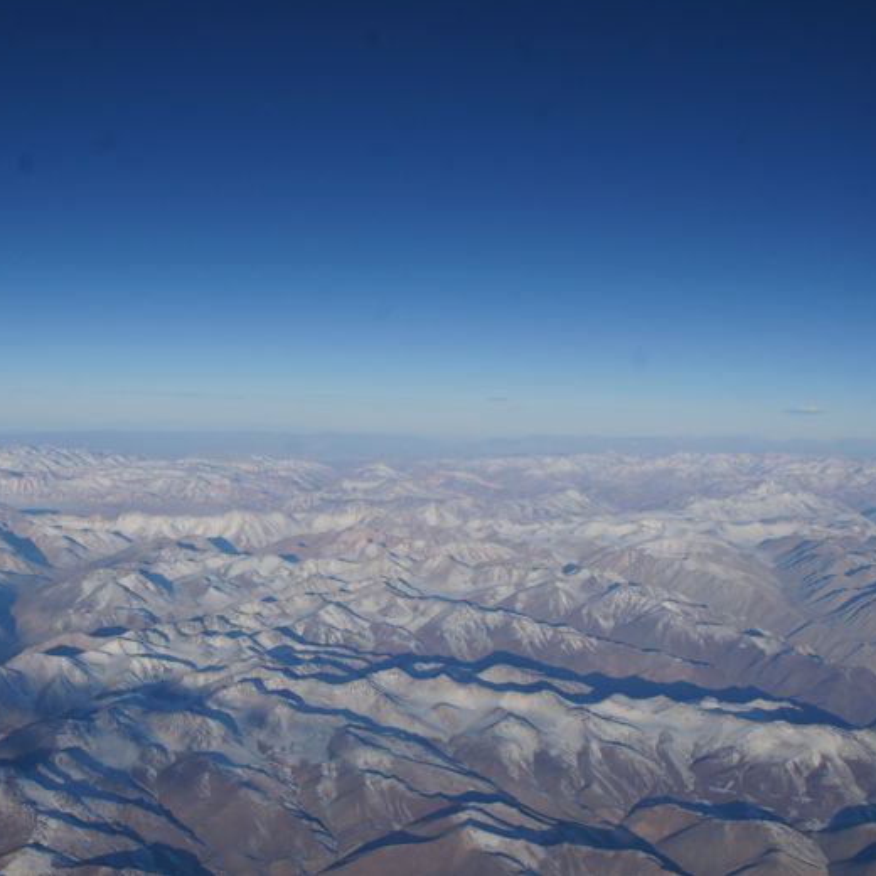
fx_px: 1346
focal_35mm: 47
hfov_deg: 35.6
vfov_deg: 36.1
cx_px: 278
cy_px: 430
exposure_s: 1/500
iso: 200
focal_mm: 24
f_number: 10
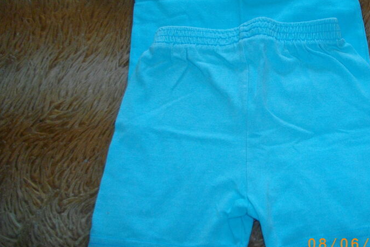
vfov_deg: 27.4
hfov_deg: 39.6
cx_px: 260
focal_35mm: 49
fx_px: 504
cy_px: 83
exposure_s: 1/50
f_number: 2.9
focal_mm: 5.7
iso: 200
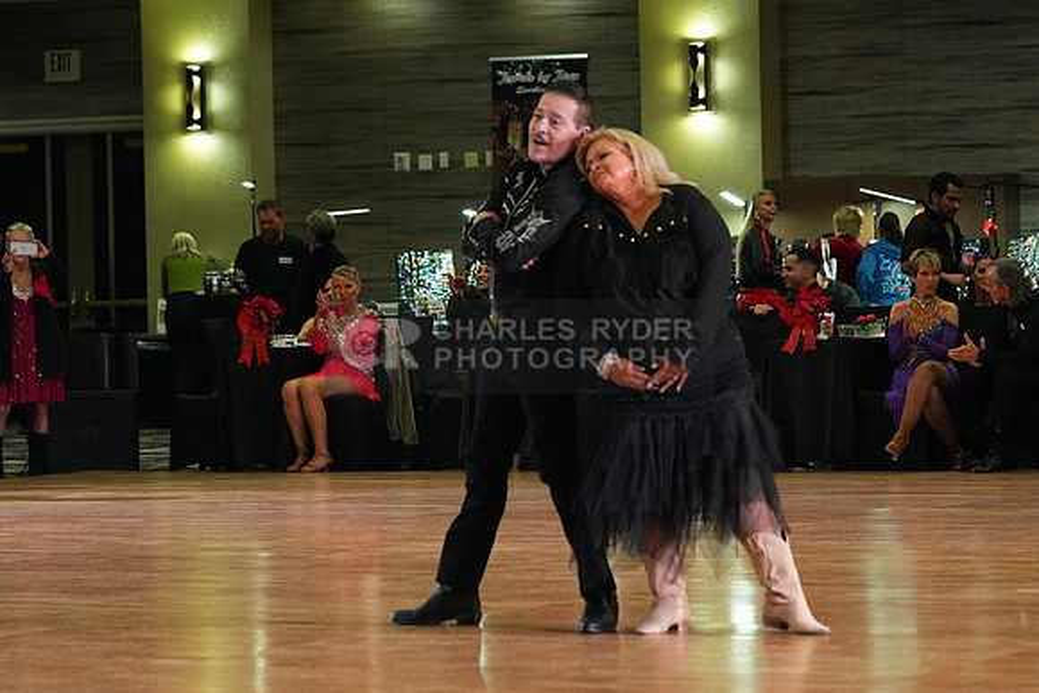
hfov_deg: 13.8
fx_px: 4301
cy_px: 346
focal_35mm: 149
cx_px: 520
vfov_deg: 9.2
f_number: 5.6
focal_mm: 149
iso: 6400
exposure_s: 1/320
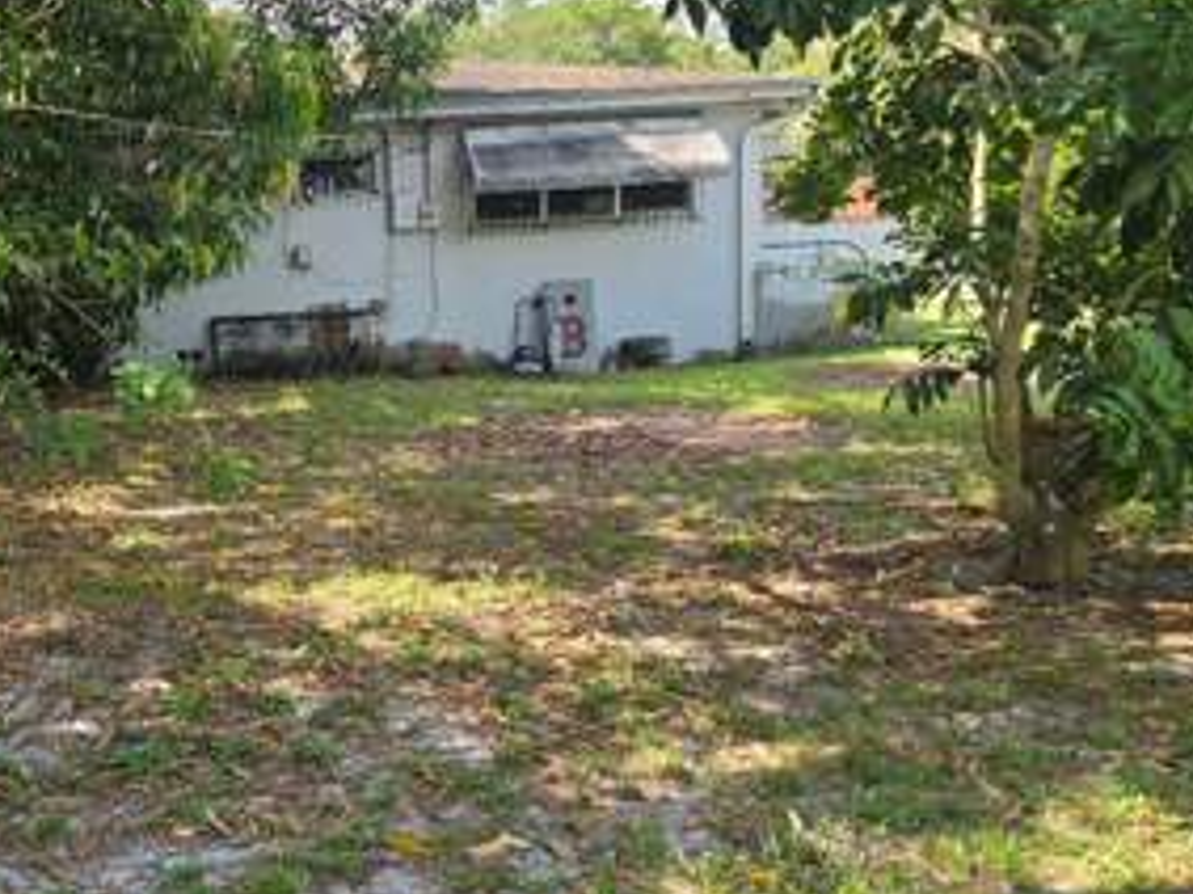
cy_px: 498
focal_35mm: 39
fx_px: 1344
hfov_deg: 45.9
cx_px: 278
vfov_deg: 36.7
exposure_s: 1/182
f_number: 1.7
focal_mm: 6.3
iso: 16
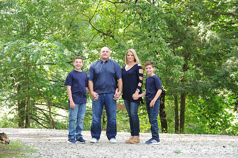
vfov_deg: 16.6
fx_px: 542
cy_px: 79
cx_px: 119
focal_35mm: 82
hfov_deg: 24.8
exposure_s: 1/60
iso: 640
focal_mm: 82
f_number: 8
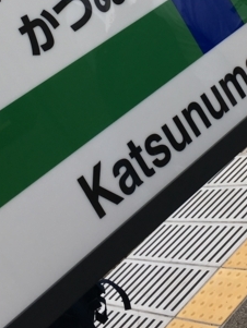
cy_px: -3
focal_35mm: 77
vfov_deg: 24.2
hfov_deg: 19.2
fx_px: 732
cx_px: 124
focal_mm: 4.15
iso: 25
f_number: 2.2
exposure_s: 1/466
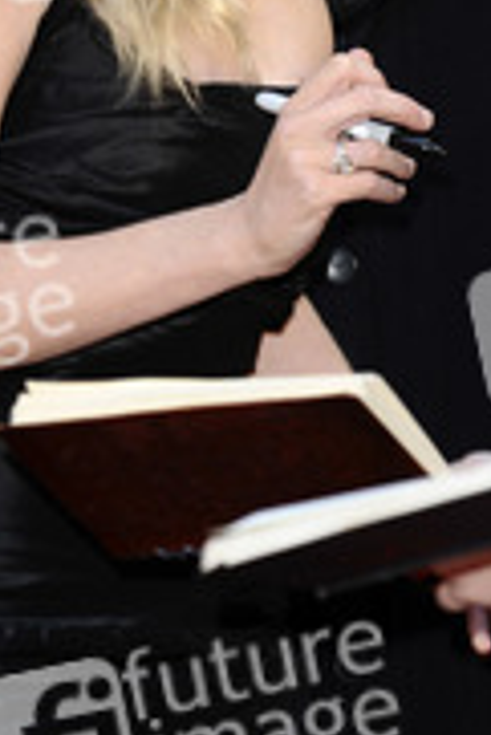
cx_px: 310
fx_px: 8780
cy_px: 110
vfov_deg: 4.8
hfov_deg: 3.2
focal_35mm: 430
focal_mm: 130
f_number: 4.5
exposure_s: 1/200
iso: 320
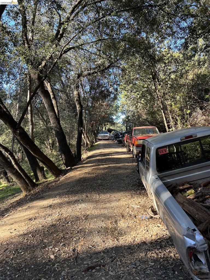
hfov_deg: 53.1
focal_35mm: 26
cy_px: 140
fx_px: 210
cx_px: 105
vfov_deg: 67.3
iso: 40
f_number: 1.5
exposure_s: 1/209
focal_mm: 5.7
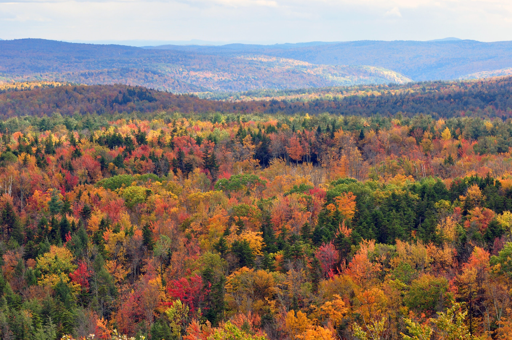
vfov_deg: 10.7
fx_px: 1811
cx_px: 256
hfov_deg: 16.1
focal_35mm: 128
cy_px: 170
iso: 200
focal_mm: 85
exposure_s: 1/125
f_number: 9
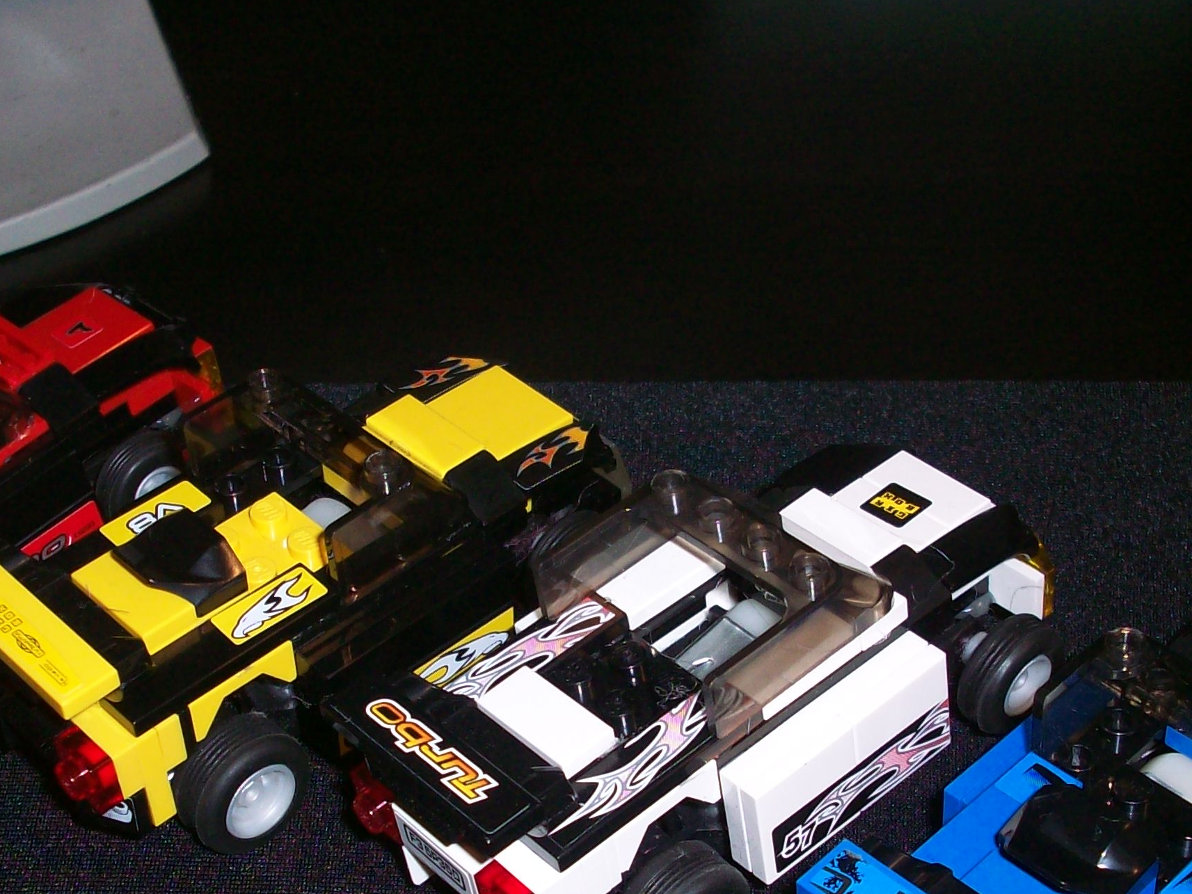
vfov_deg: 22.0
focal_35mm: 66
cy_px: 676
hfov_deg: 29.4
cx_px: 527
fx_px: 2273
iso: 80
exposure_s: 1/64
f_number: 2.8
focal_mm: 6.2
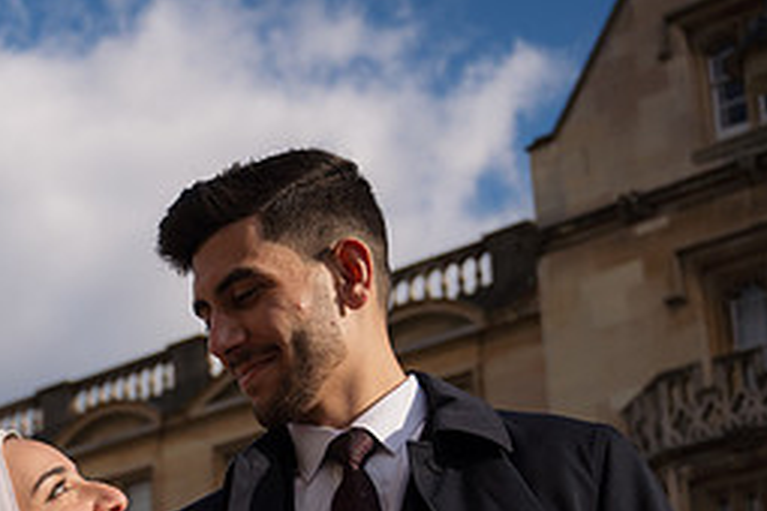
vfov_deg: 14.5
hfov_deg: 21.1
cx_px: -26
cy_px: 511
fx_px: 1981
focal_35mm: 93
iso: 100
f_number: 4
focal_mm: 40
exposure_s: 1/800
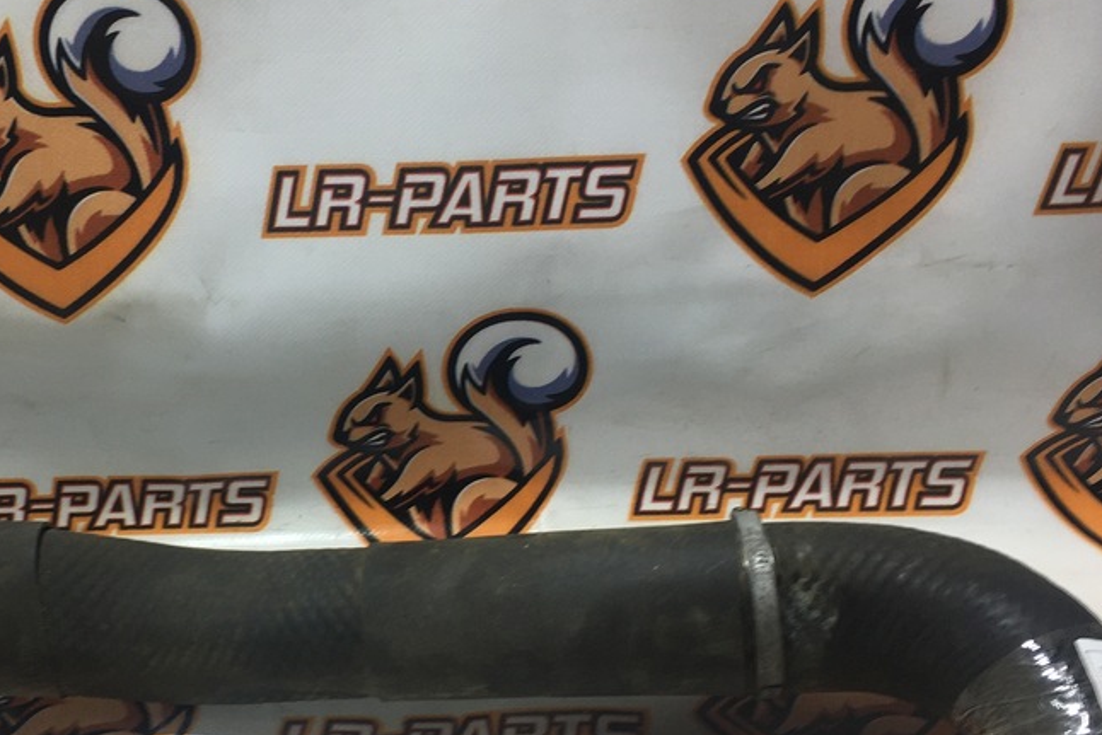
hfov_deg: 35.1
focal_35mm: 56
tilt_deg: -32.8
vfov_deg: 24.2
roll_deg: +2.8
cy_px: 414
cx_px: 324
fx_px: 1714
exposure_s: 1/50
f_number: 2.2
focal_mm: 4.15
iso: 25
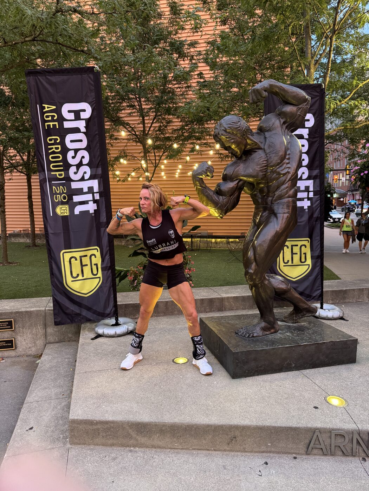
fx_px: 341
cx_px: 184
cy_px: 246
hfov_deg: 56.8
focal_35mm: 24
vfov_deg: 71.6
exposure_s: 1/60
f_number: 1.78
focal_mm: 6.76
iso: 500
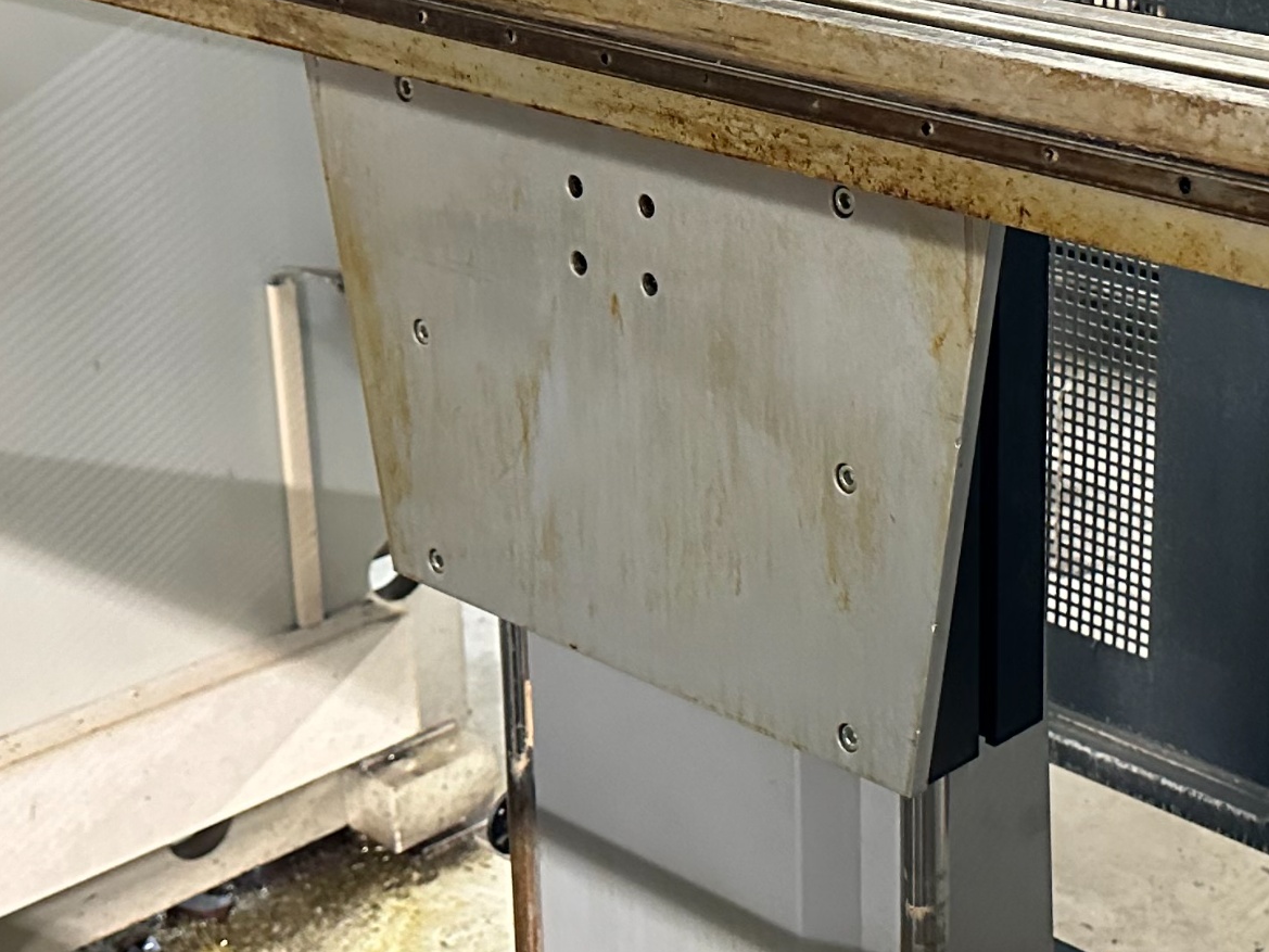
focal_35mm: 67
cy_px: 299
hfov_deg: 28.2
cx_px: 1075
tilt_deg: -17.6
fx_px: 2456
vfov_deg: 21.8
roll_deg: -0.9
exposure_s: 1/25
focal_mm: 6.86
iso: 1000
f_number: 1.78
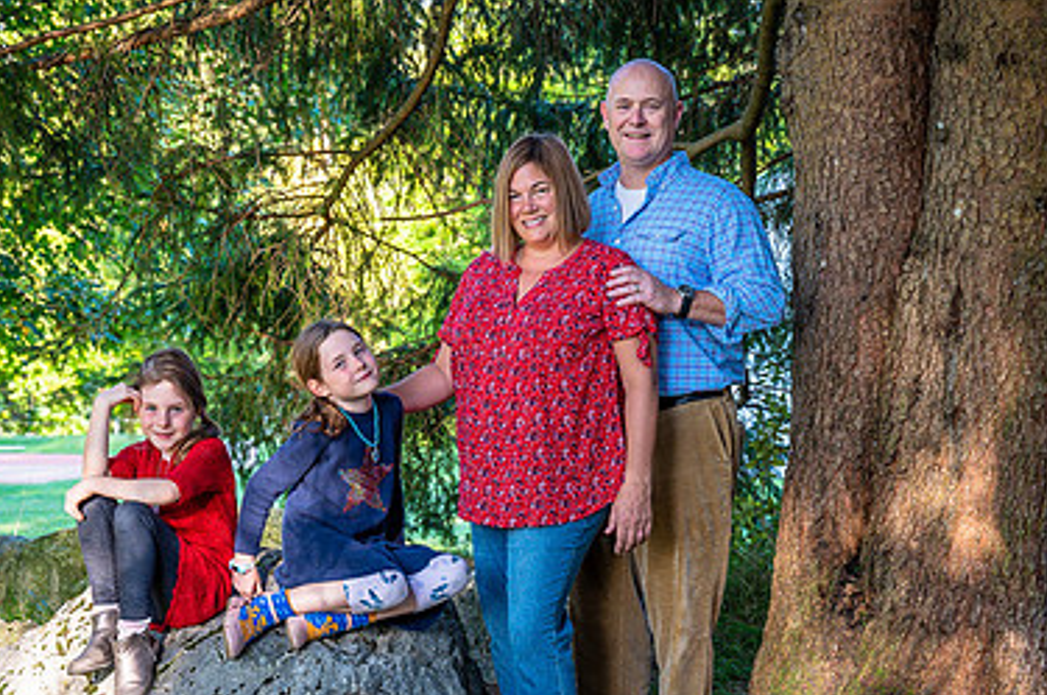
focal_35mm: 87
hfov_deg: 23.4
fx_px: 2527
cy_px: 462
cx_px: 493
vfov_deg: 15.6
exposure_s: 1/100
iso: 200
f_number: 5
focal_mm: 54
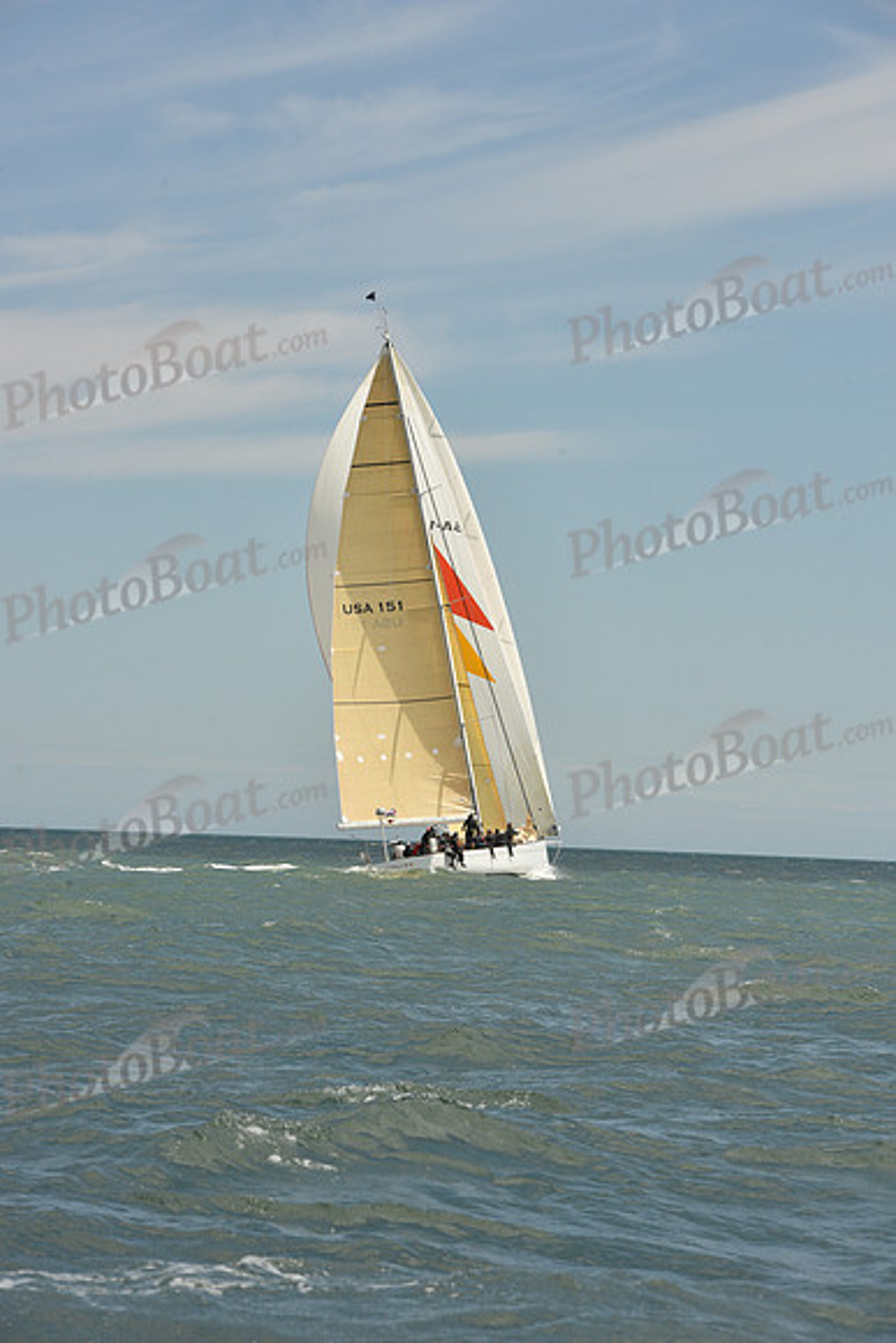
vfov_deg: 12.8
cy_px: 672
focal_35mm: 160
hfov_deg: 8.6
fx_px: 5969
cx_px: 448
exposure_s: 1/800
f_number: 13
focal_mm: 160
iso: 320
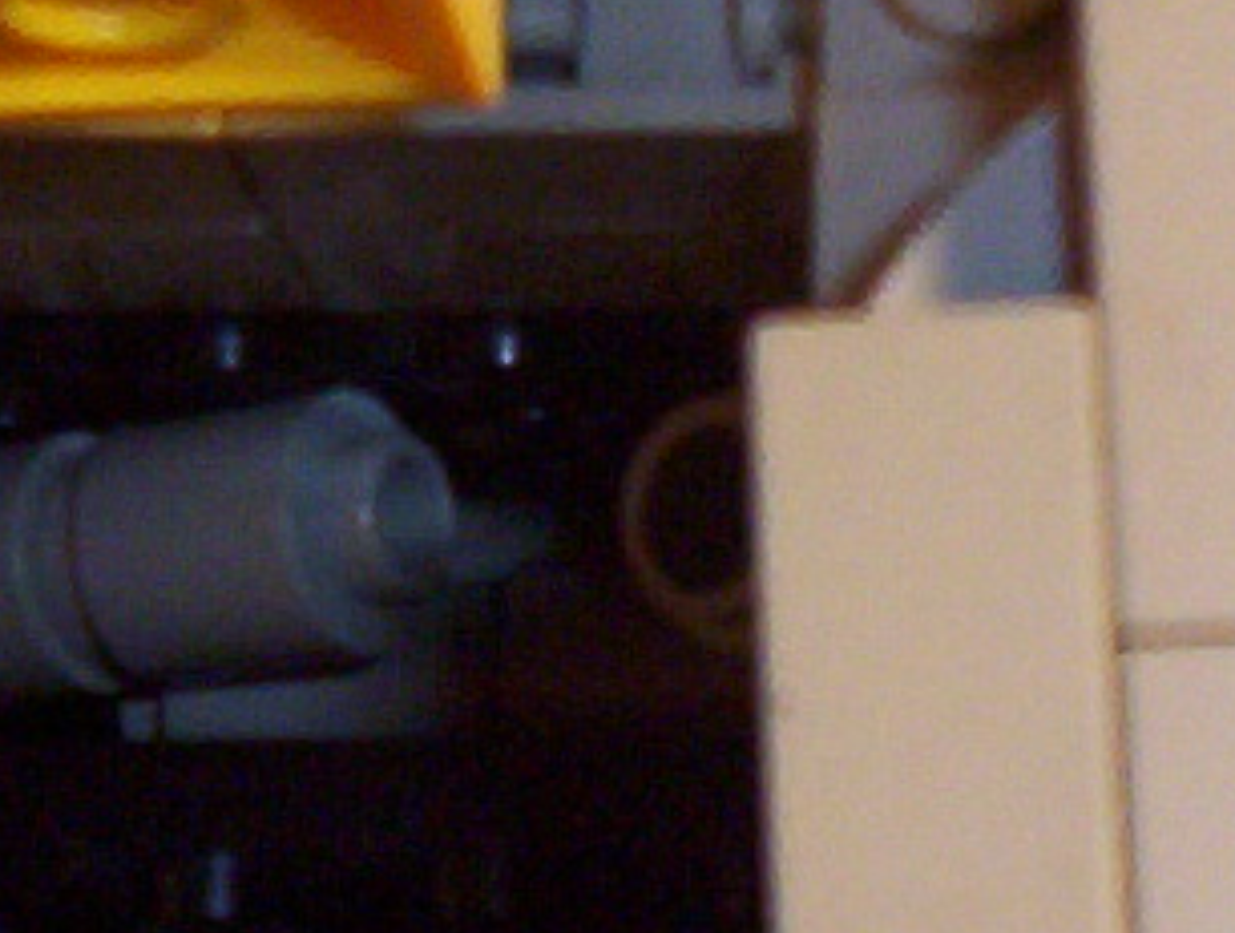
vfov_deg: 7.8
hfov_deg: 10.2
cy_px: 590
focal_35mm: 192
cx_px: 1223
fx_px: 6866
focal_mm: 5.54
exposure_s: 1/30
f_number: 2.76
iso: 140
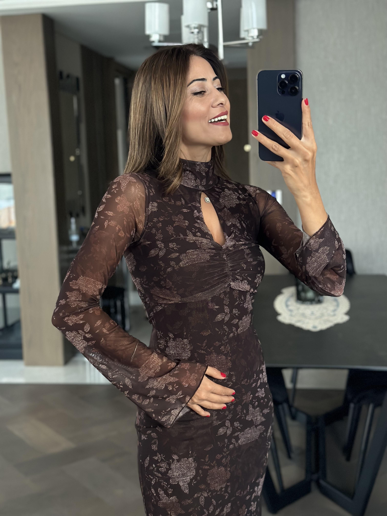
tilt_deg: -18.1
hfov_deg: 30.3
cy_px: 258
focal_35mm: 48
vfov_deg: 39.7
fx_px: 716
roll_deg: +4.1
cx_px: 194
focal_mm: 6.86
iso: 640
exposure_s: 1/40
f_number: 1.78
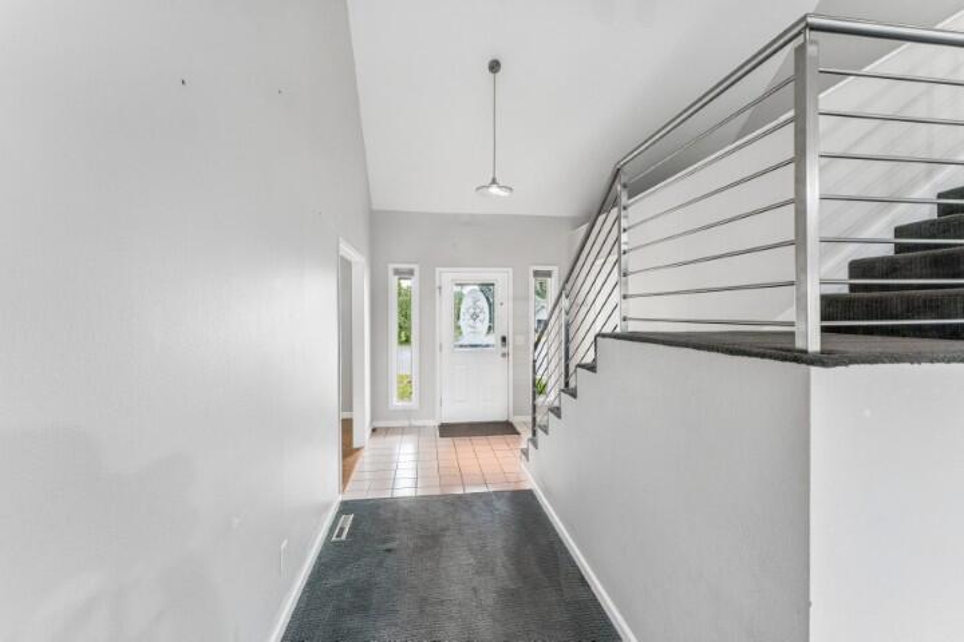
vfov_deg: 81.2
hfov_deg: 104.3
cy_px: 321
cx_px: 482
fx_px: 375
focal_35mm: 14
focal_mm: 14
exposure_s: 1/30
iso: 400
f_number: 10
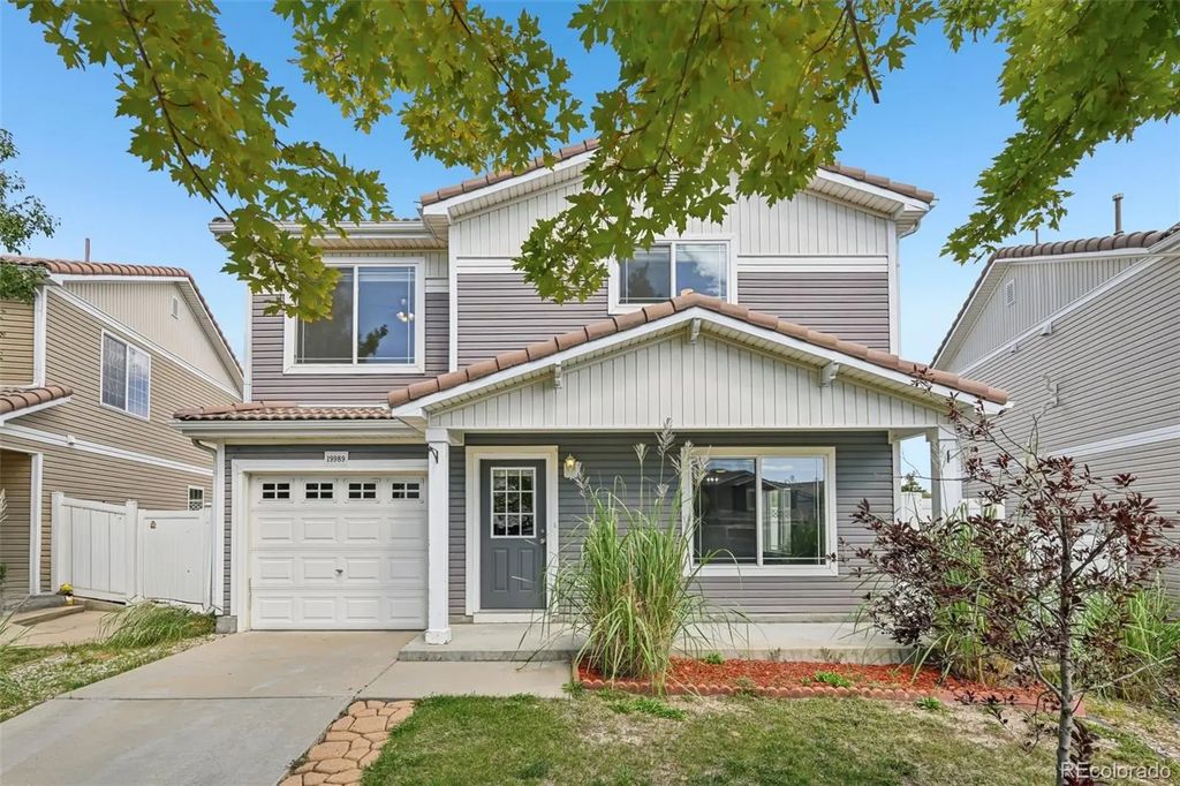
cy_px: 393
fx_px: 541
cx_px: 590
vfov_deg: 72.0
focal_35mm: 16
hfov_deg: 95.0
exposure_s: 1/60
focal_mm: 16.5
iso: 64
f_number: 9
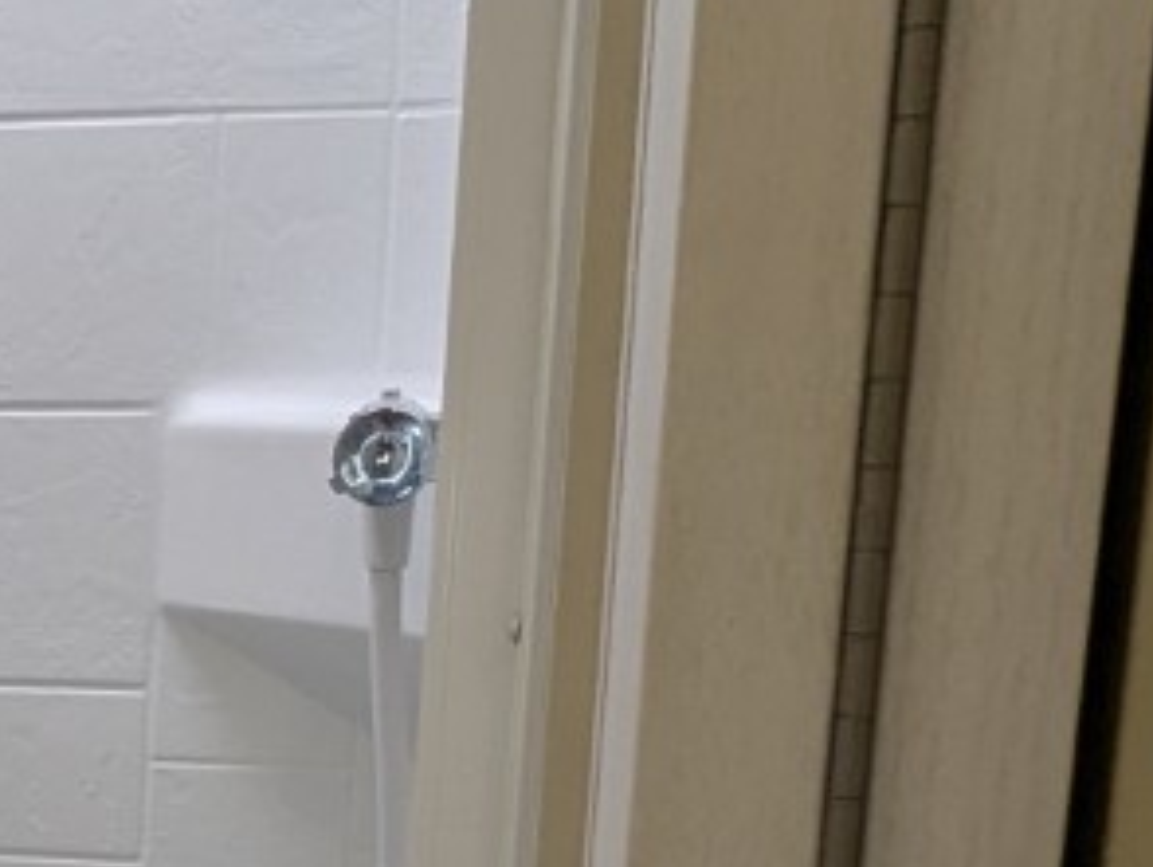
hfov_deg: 22.1
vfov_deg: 18.8
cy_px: 887
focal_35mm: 76
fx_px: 2533
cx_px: -484
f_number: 2.2
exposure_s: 1/162
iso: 135
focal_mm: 2.35
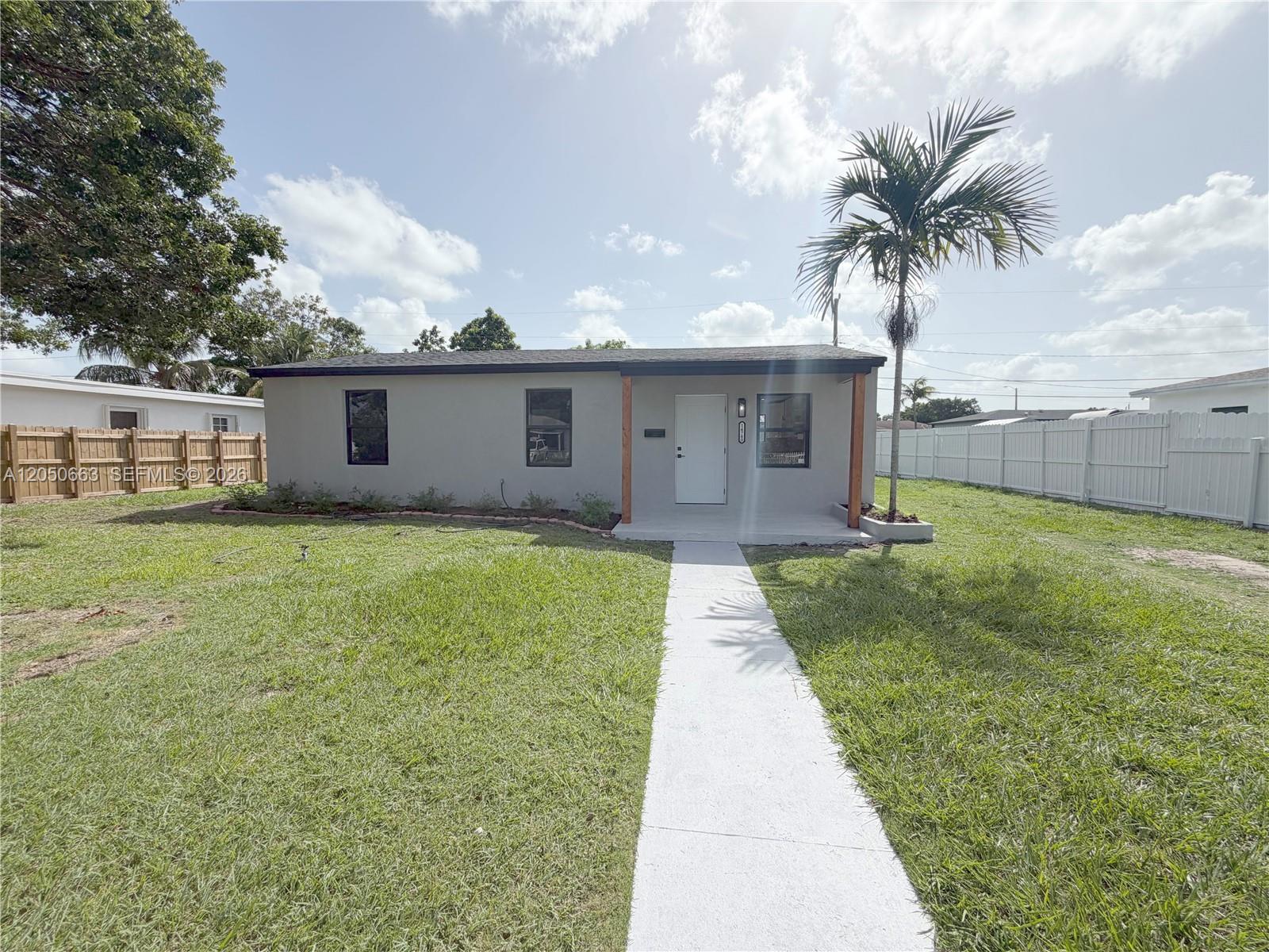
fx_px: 513
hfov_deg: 102.1
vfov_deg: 85.7
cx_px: 634
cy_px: 476
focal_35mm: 14
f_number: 2.2
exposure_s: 1/1339
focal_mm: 2.22
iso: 20
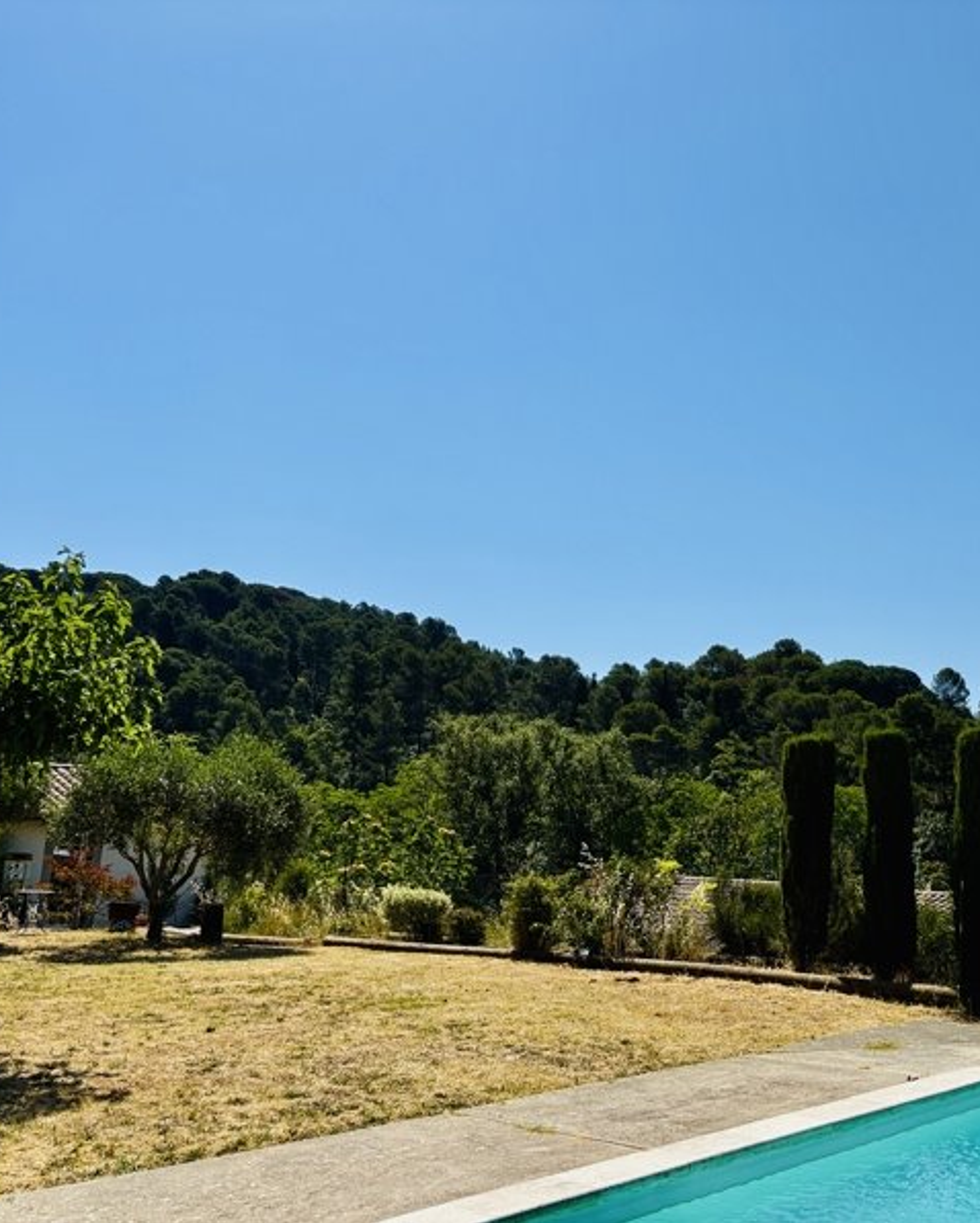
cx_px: 757
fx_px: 1232
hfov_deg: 41.8
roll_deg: -1.2
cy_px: 610
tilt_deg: +10.6
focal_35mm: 34
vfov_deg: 52.8
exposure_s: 1/6993
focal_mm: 5.96
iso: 50
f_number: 1.6
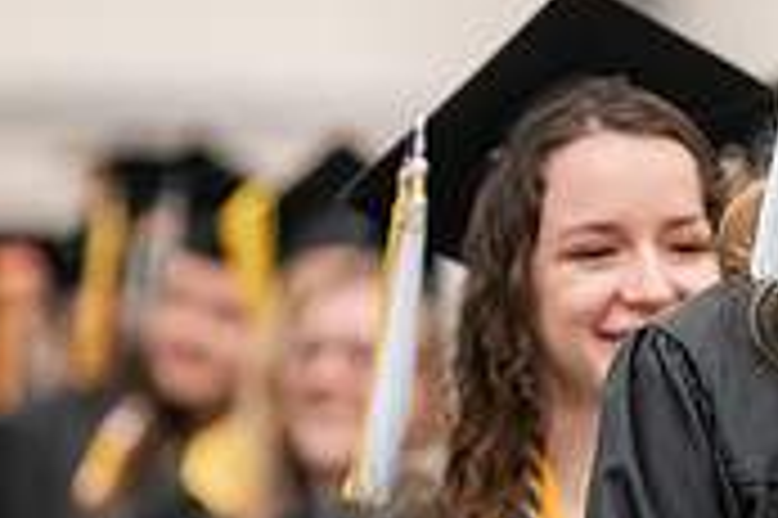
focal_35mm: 620
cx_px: 1012
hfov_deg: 3.3
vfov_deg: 2.2
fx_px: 13386
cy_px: 277
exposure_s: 1/200
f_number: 3.2
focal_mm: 185
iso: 2500
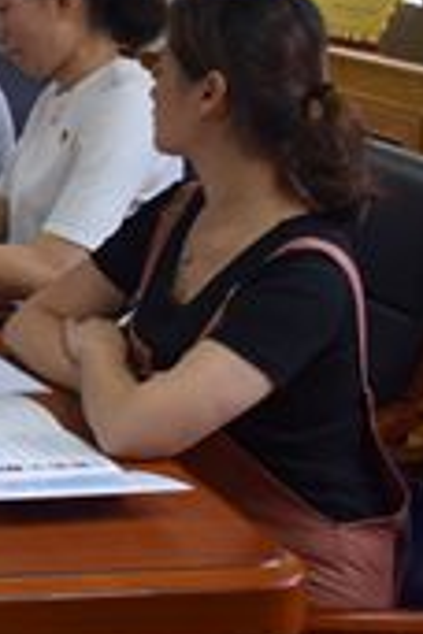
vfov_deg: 21.1
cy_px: 96
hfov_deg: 11.5
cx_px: -646
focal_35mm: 95
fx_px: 1674
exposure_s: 1/60
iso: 1100
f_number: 3.5
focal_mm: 18
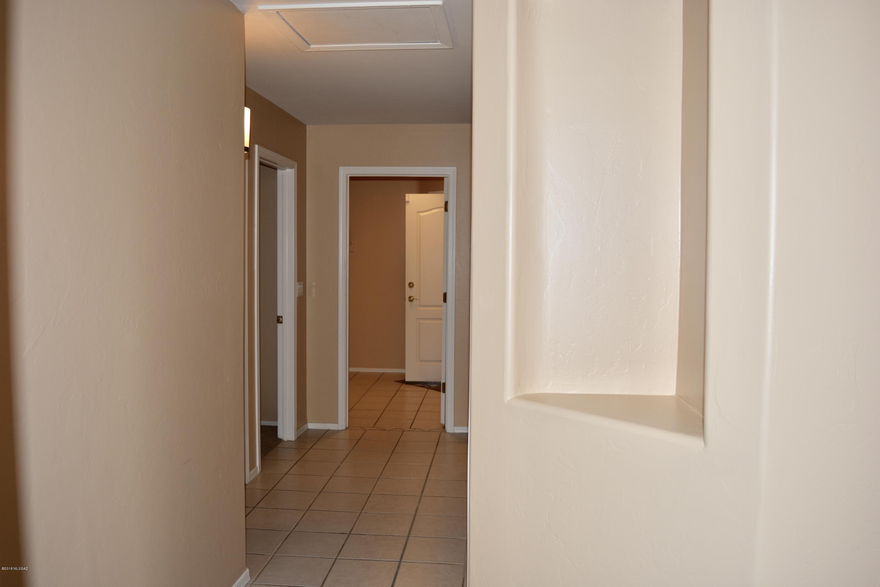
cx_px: 440
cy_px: 294
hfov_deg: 61.9
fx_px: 733
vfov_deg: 43.6
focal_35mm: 30
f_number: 3.5
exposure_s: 1/60
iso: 100
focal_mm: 20
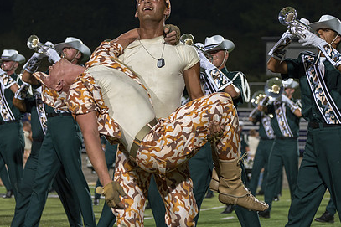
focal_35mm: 165
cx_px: 150
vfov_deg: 8.3
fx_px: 1562
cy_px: 62
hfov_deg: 12.5
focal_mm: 100
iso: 1400
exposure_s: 1/160
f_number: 4.5
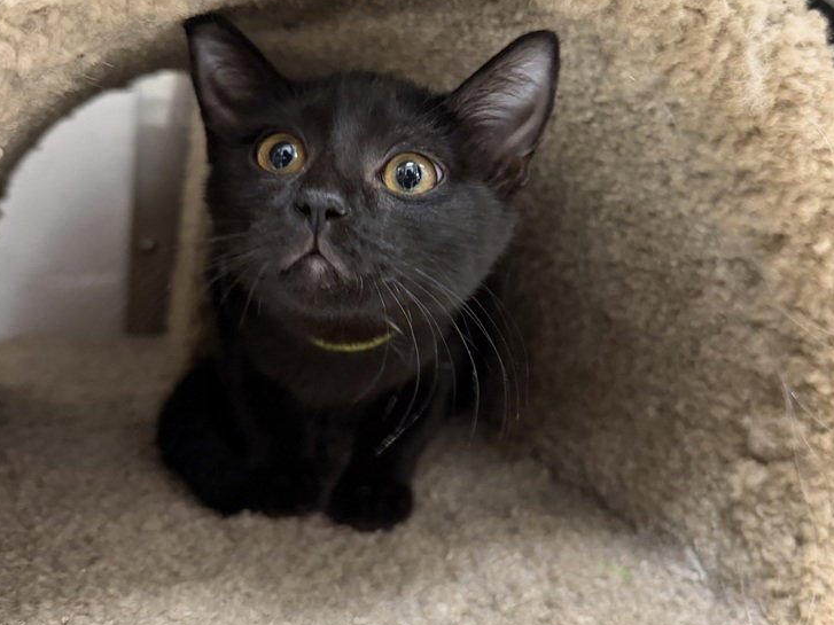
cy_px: 240
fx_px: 795
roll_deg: -4.9
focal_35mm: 33
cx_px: 422
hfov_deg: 55.4
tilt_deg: -4.4
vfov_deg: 42.7
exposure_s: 1/40
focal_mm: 6.76
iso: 800
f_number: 1.78
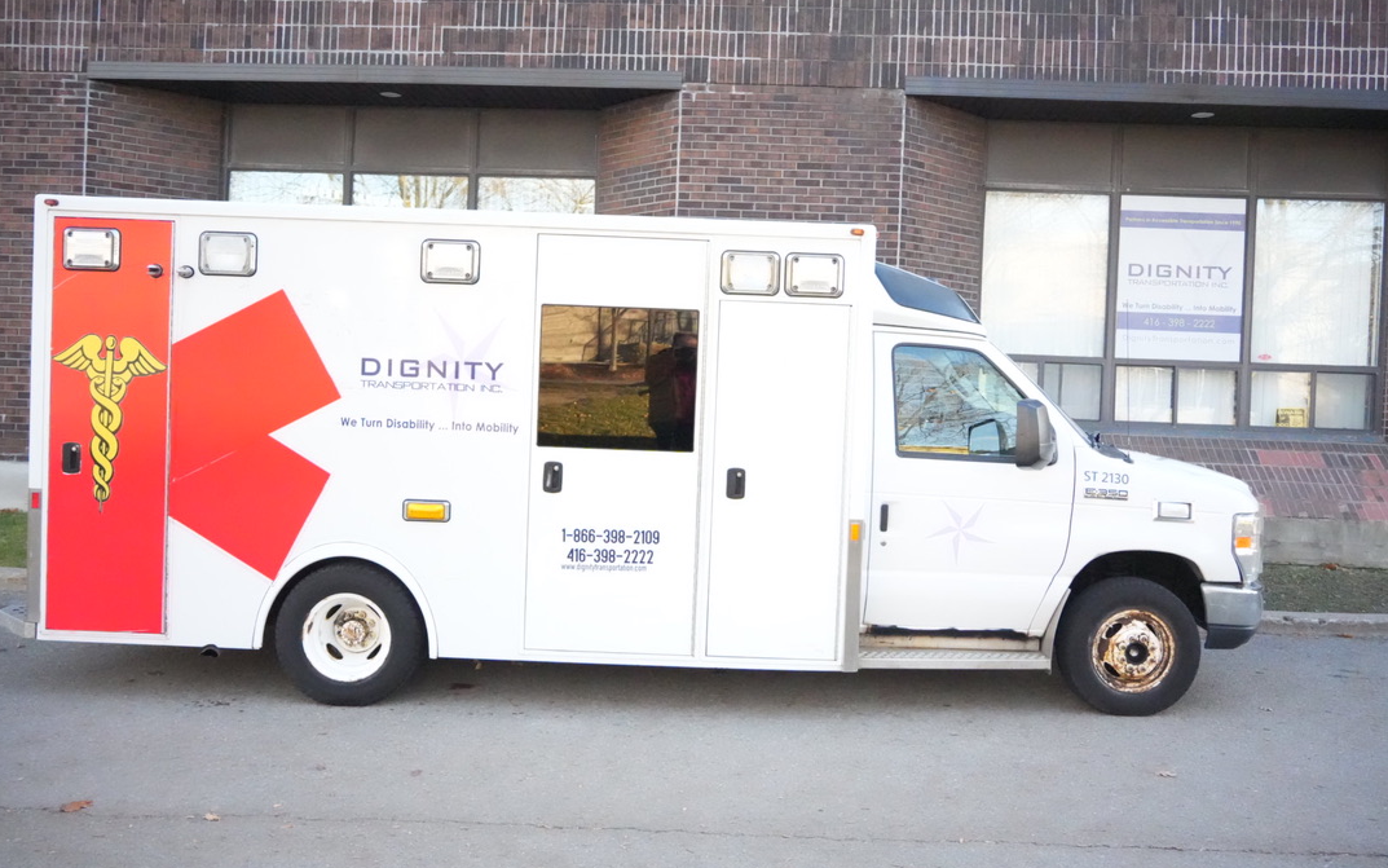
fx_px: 1286
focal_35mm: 34
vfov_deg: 37.3
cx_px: 695
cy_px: 411
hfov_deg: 56.7
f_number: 4.5
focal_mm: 33
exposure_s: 1/8000
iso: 25600
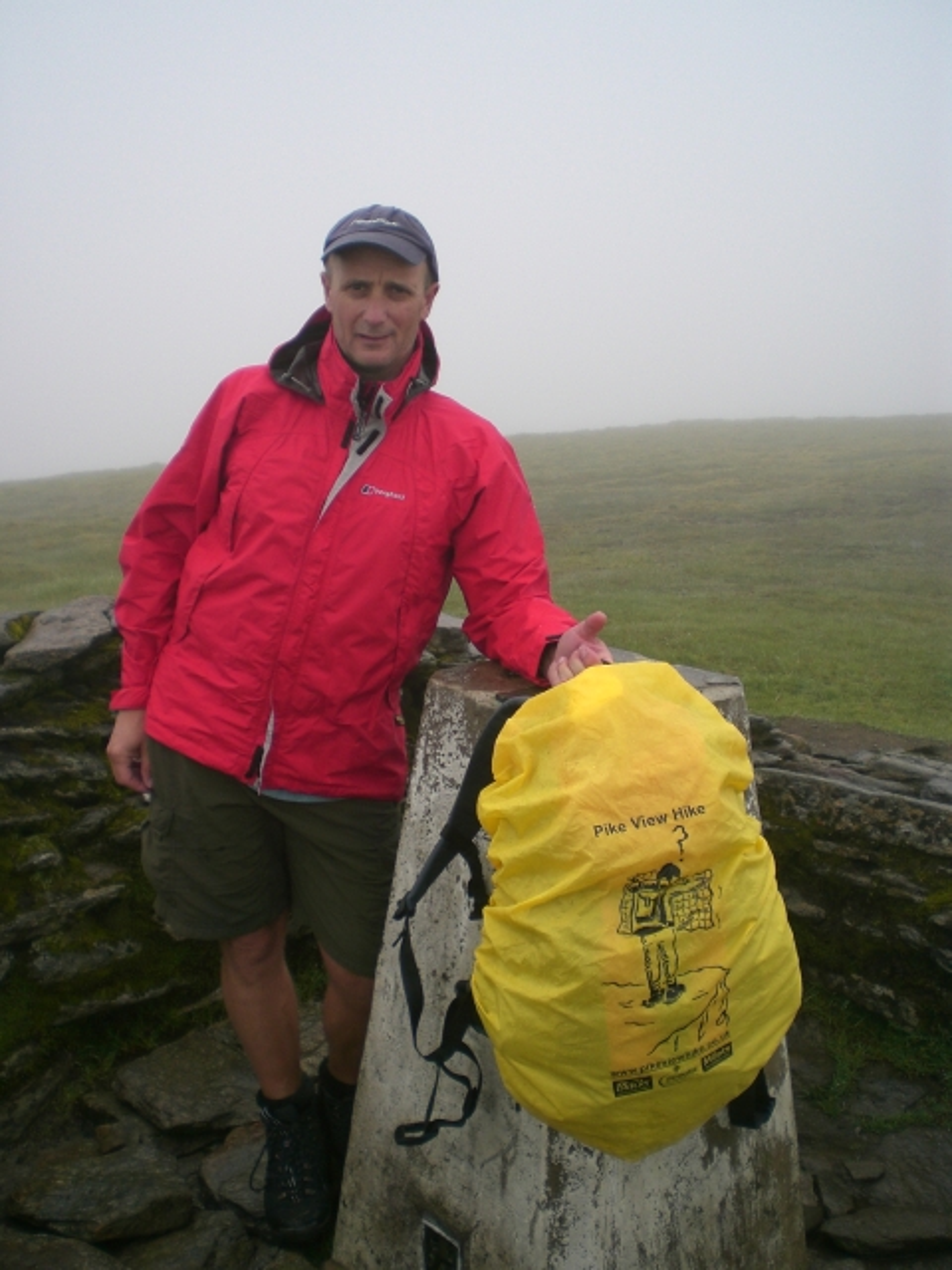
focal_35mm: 38
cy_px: 635
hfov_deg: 37.7
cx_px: 476
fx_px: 1393
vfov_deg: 49.0
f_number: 3.1
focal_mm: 6.3
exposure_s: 1/250
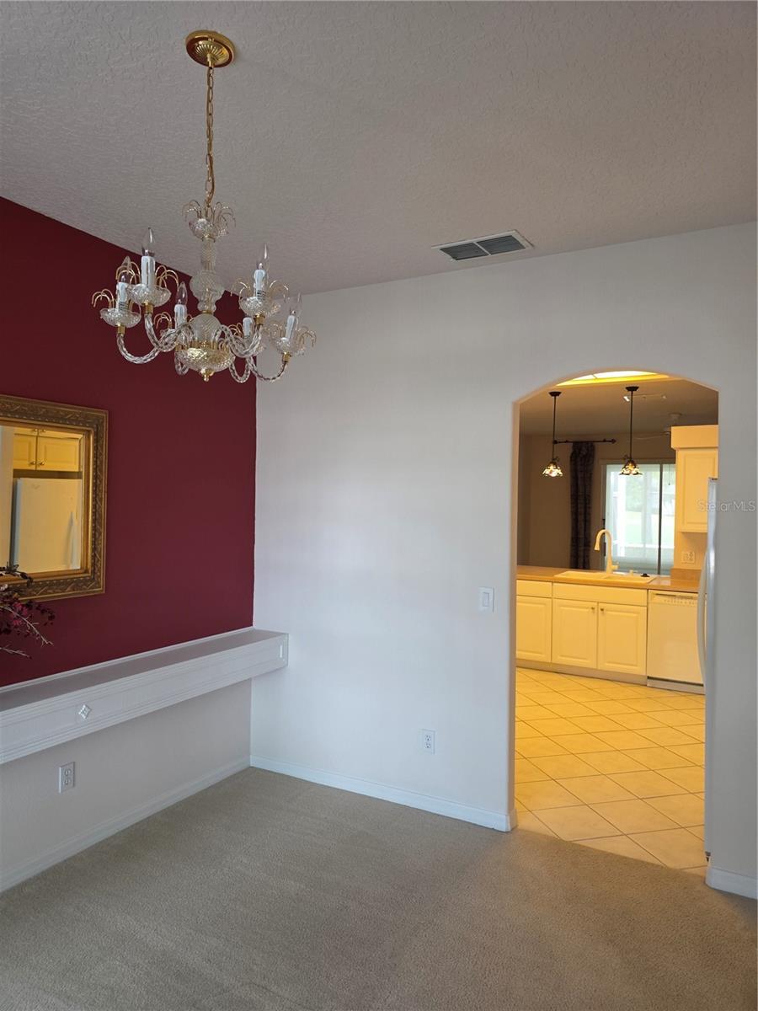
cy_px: 506
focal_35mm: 23
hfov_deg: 58.9
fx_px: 672
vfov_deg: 73.9
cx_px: 379
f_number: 1.7
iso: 320
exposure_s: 1/120
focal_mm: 6.3
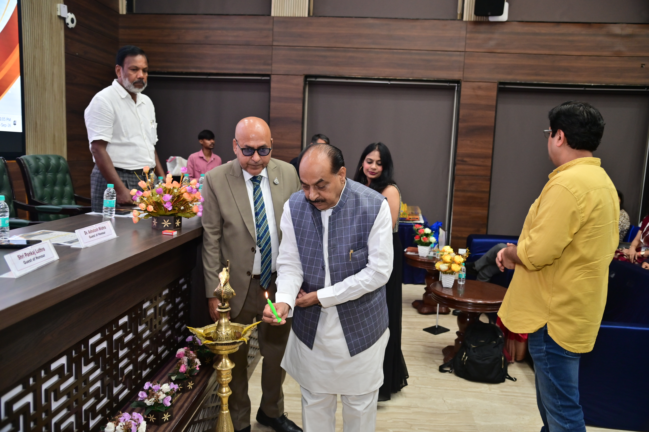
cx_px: 324
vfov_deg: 43.6
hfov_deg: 62.0
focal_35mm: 30
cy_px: 216
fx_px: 540
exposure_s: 1/200
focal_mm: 30
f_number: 4.5
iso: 1250
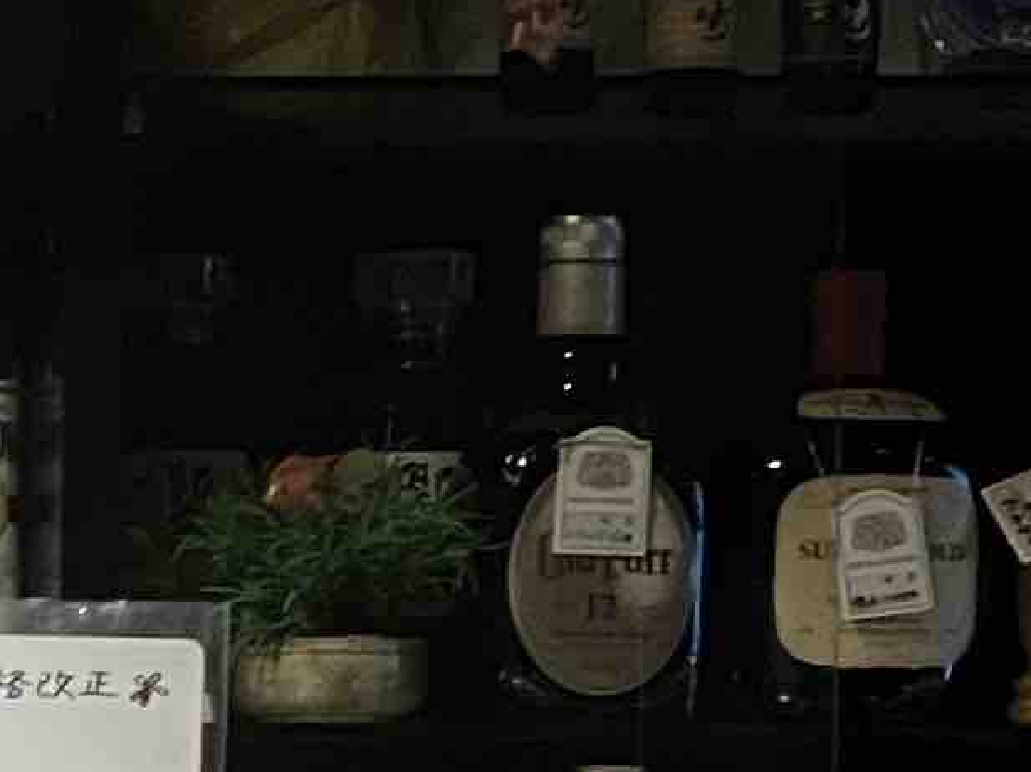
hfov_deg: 10.2
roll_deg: -0.7
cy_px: 1019
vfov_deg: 8.0
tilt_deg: -0.5
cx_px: -754
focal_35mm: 184
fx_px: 5478
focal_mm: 3.99
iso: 640
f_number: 1.8
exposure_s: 1/20
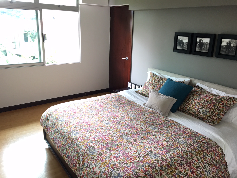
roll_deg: -2.5
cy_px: 89
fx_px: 199
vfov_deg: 48.2
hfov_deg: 61.7
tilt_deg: -17.9
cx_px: 118
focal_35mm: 29
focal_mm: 4.15
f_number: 2.2
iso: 50
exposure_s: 1/30
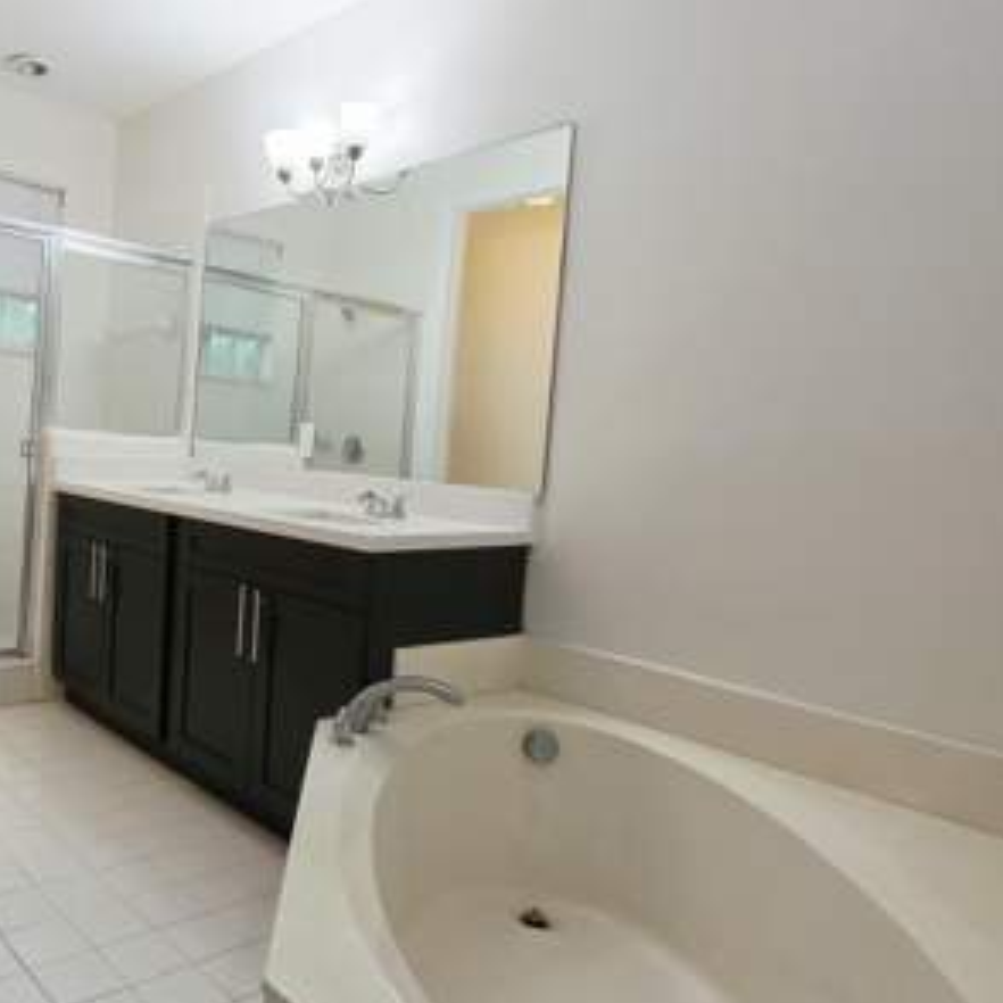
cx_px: 259
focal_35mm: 25
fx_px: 820
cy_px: 484
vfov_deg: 62.9
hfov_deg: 59.8
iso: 100
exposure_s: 1/120
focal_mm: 2.2
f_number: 1.9
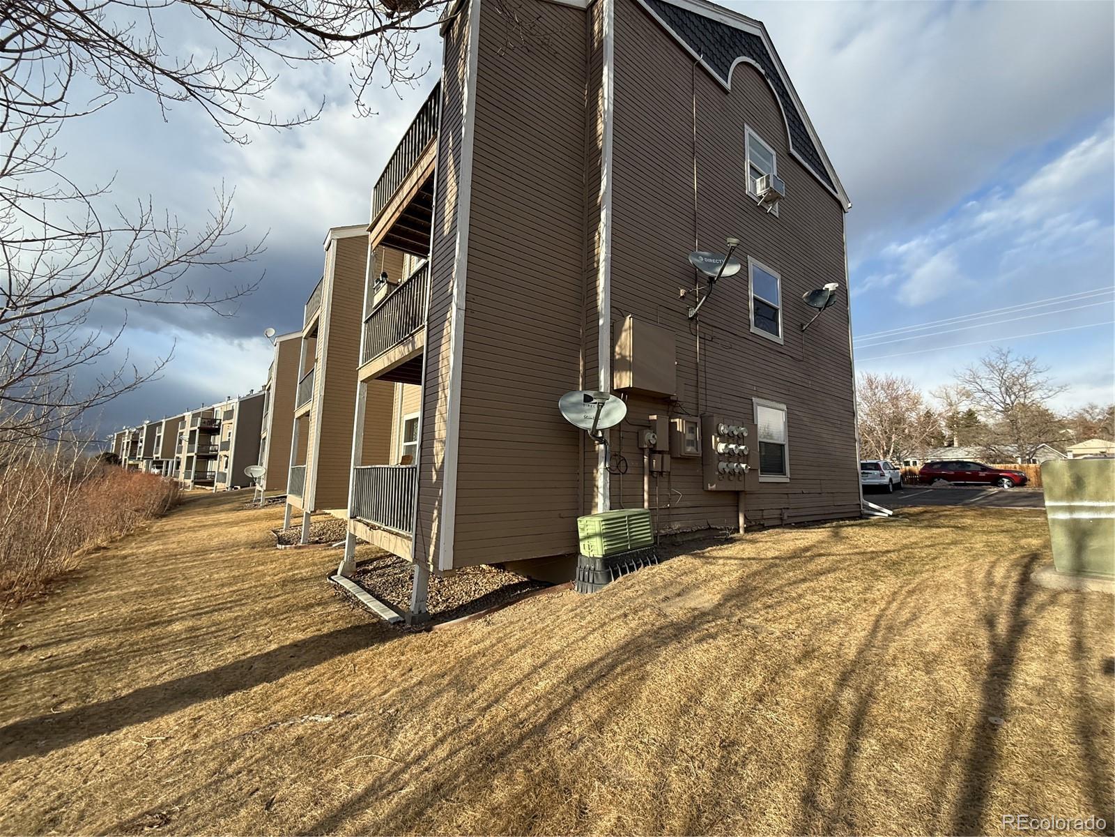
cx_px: 558
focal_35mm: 14
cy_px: 418
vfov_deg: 85.7
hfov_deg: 102.1
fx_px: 451
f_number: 2.2
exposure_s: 1/717
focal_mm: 2.22
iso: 50
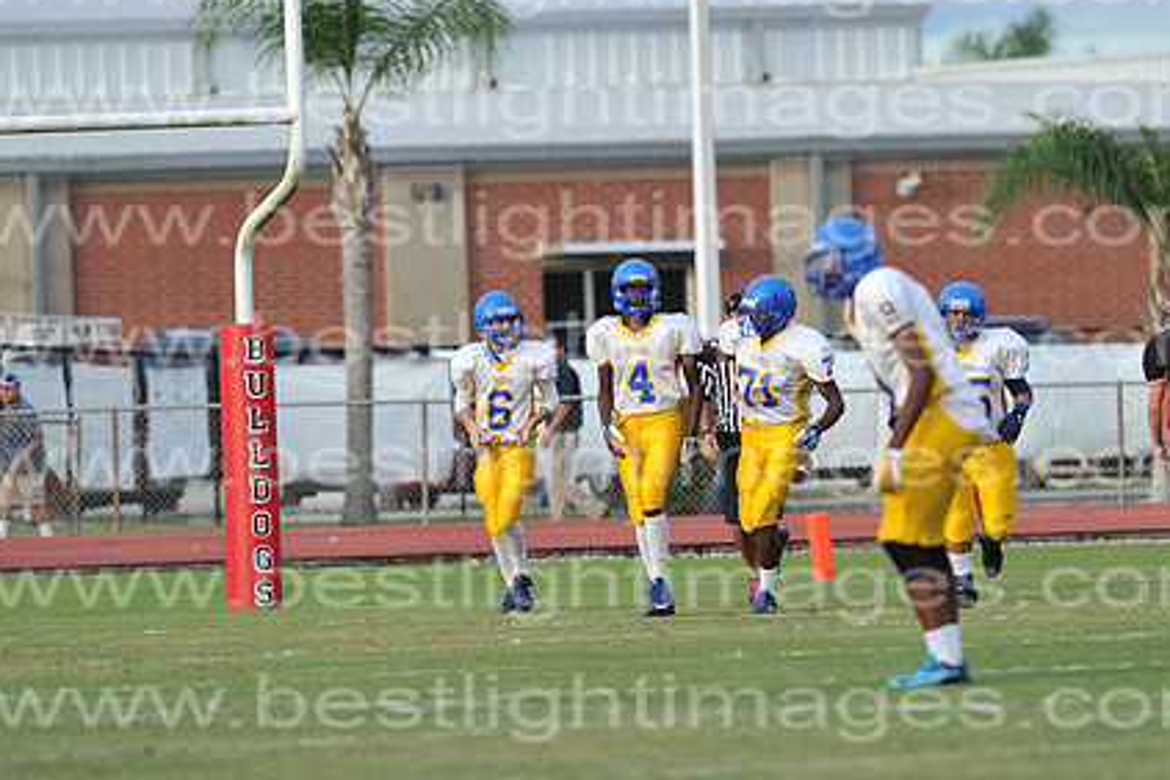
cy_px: 407
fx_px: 13356
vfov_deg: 3.3
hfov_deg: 5.0
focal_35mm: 411
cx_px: 614
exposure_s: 1/2000
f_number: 4
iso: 1000
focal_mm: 300
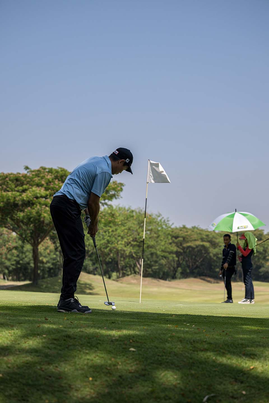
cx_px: 134
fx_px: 785
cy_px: 202
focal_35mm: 70
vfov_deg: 28.8
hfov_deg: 19.5
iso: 280
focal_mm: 70
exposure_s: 1/3200
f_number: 3.5
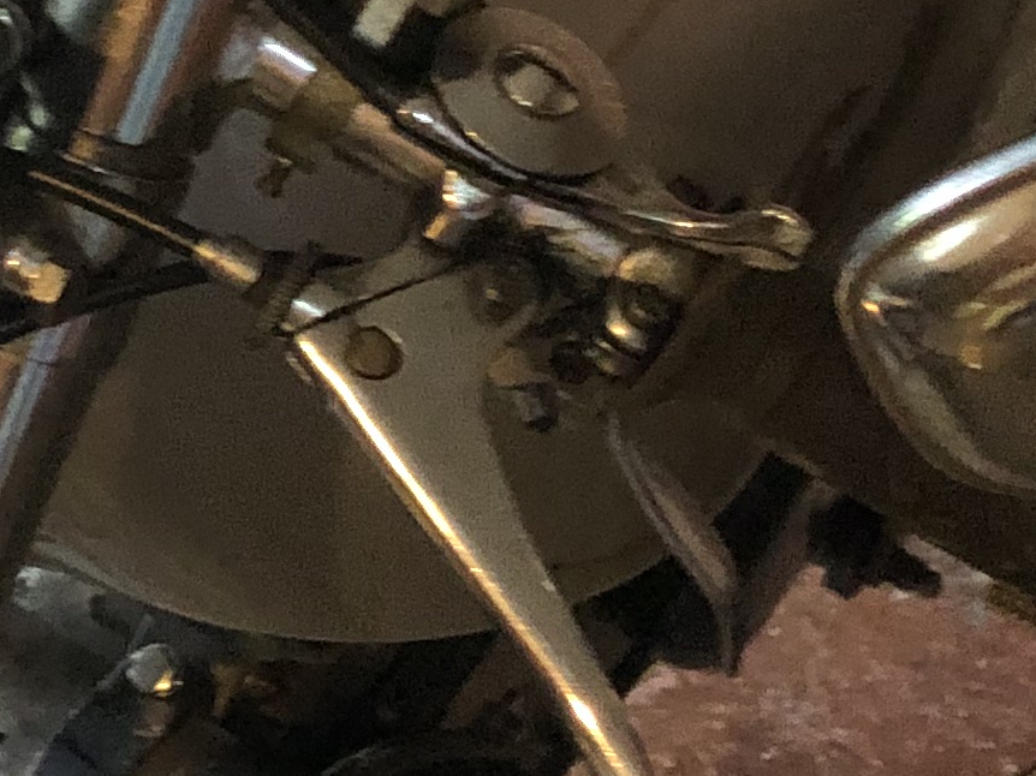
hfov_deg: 14.7
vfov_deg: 11.3
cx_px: -56
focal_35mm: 131
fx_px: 3920
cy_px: 270
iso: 100
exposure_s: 1/6
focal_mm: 3.99
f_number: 1.8
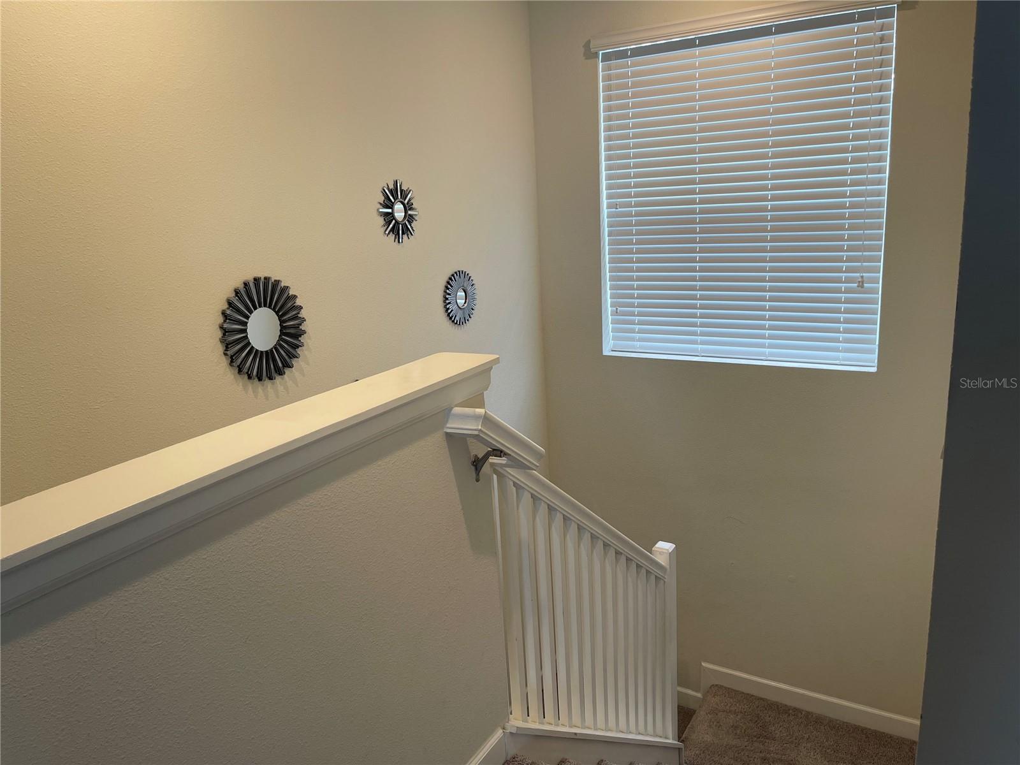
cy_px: 382
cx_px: 510
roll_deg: +3.6
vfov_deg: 54.9
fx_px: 737
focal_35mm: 25
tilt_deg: -15.4
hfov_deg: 69.4
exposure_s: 1/120
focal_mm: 5.1
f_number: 1.6
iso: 80
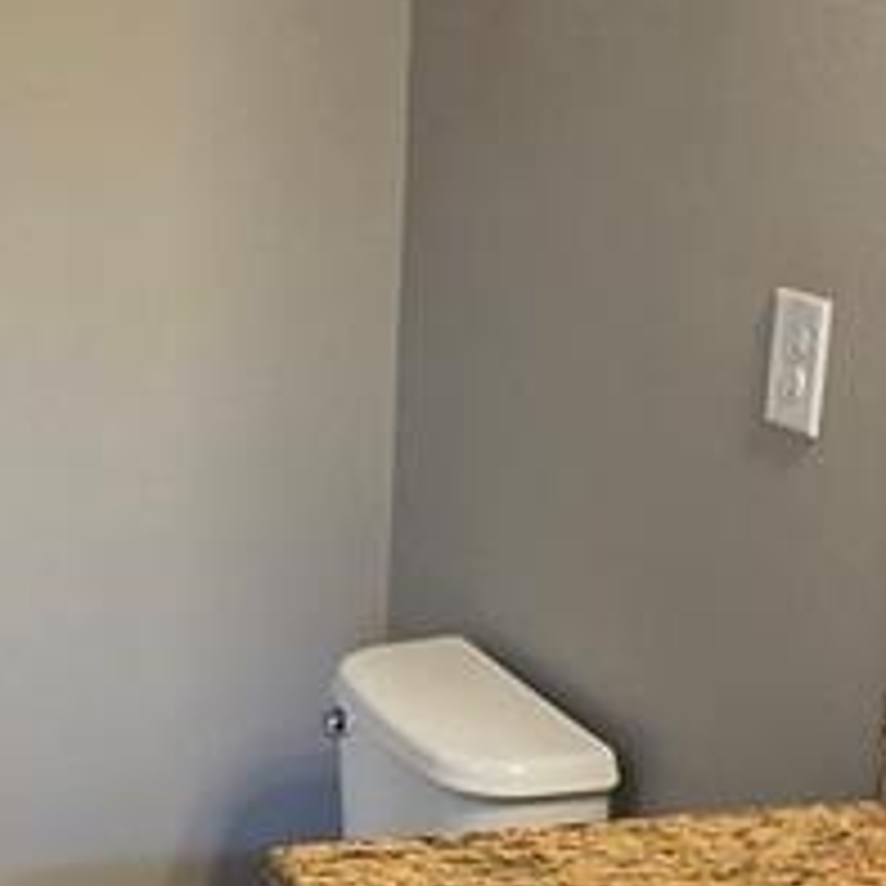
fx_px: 2027
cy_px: 468
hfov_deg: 23.1
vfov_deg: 24.7
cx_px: -103
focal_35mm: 70
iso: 320
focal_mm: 2.2
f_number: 2.2
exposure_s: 1/60
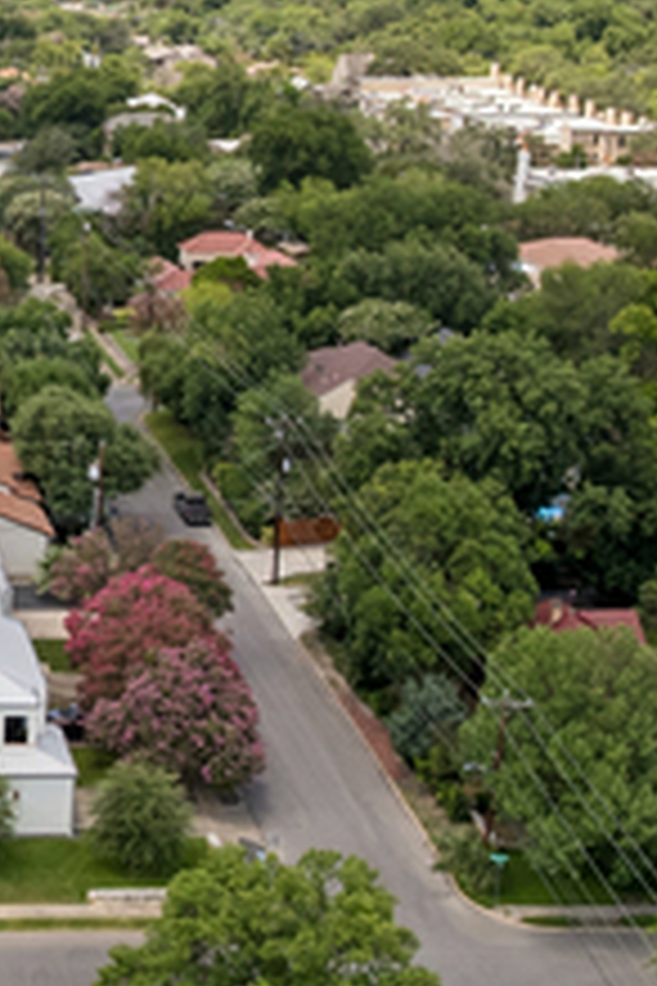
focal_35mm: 73
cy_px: 592
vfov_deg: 27.6
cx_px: -248
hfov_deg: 17.3
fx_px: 1998
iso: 140
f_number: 2.8
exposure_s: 1/120
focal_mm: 12.3
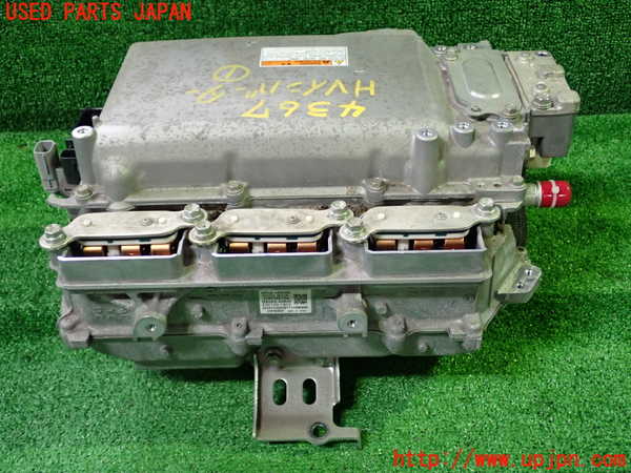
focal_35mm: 44
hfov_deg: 42.9
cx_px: 316
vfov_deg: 32.9
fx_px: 802
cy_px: 236
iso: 500
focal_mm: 7.84
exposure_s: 1/40
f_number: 2.9
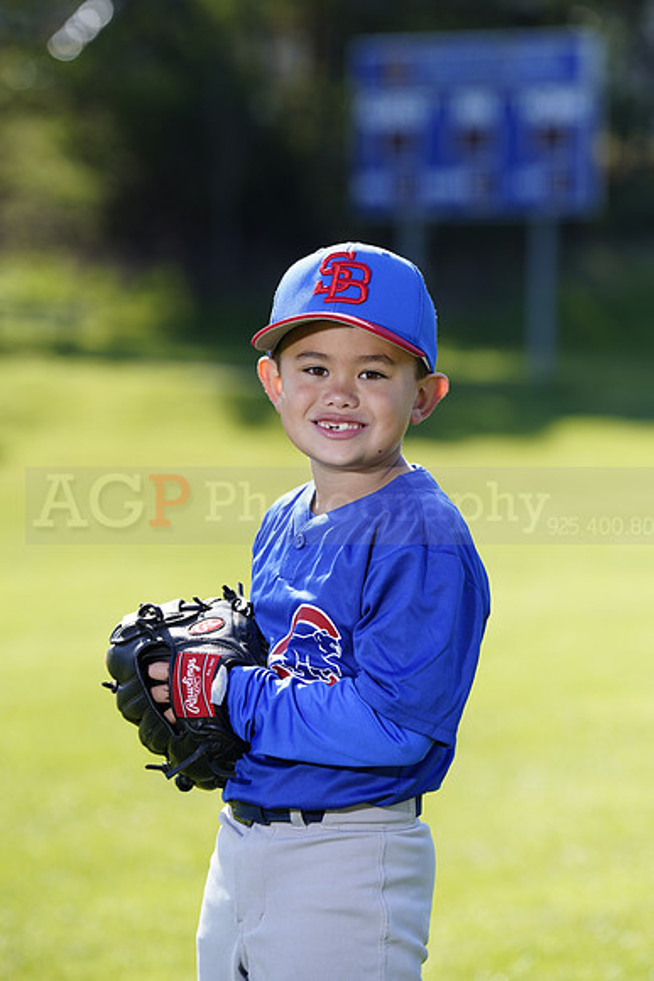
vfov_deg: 10.4
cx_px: 327
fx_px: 5365
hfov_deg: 7.0
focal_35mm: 197
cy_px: 490
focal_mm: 197
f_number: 5
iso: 100
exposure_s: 1/250
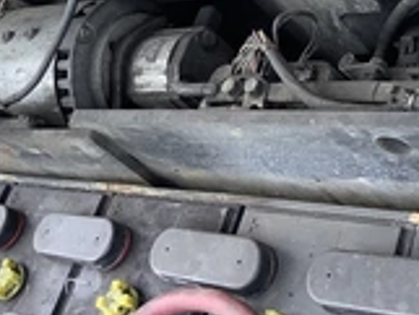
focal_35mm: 77
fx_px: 933
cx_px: 164
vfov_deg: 18.3
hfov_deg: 25.3
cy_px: -47
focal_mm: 3.3
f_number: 2.4
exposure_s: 1/120
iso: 64
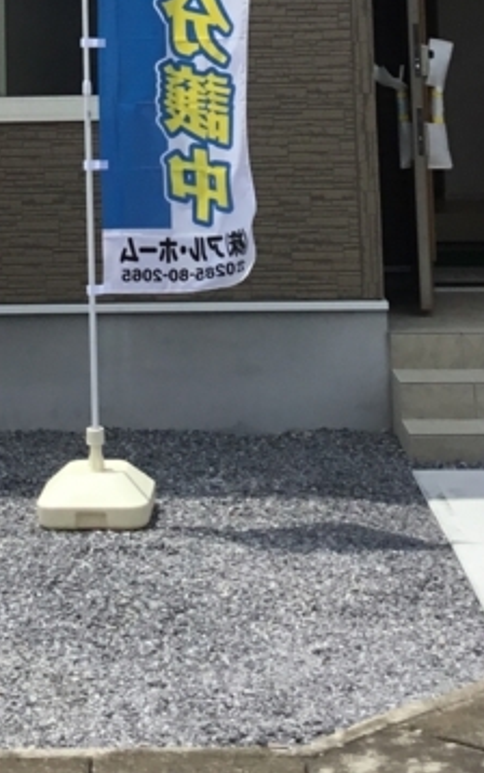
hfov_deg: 13.9
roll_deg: +0.3
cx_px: 115
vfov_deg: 20.4
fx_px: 1982
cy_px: -205
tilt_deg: +5.8
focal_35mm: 94
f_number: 2.4
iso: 25
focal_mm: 3.3
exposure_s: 1/1988
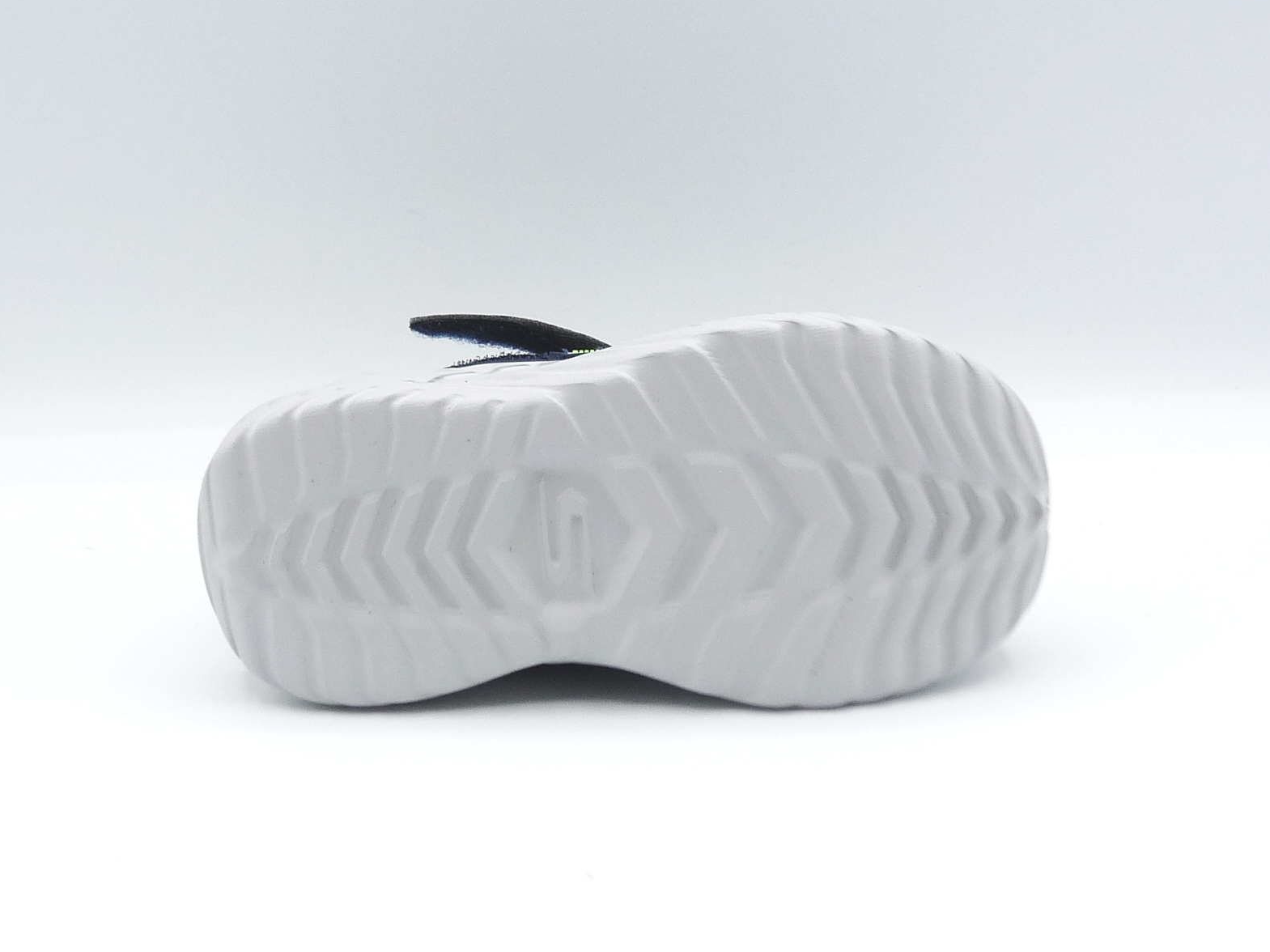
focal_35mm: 51
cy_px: 474
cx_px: 646
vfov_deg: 28.5
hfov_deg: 37.5
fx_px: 1871
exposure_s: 1/160
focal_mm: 5
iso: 100
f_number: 4
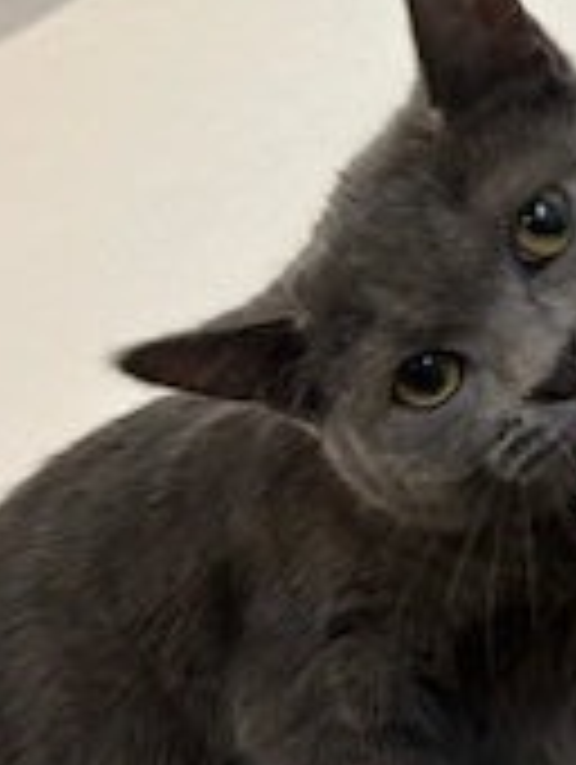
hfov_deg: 23.0
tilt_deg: +23.5
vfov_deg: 31.5
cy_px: 274
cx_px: 594
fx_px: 1350
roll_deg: +8.4
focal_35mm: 61
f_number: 1.6
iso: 320
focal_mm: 5.96
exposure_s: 1/60
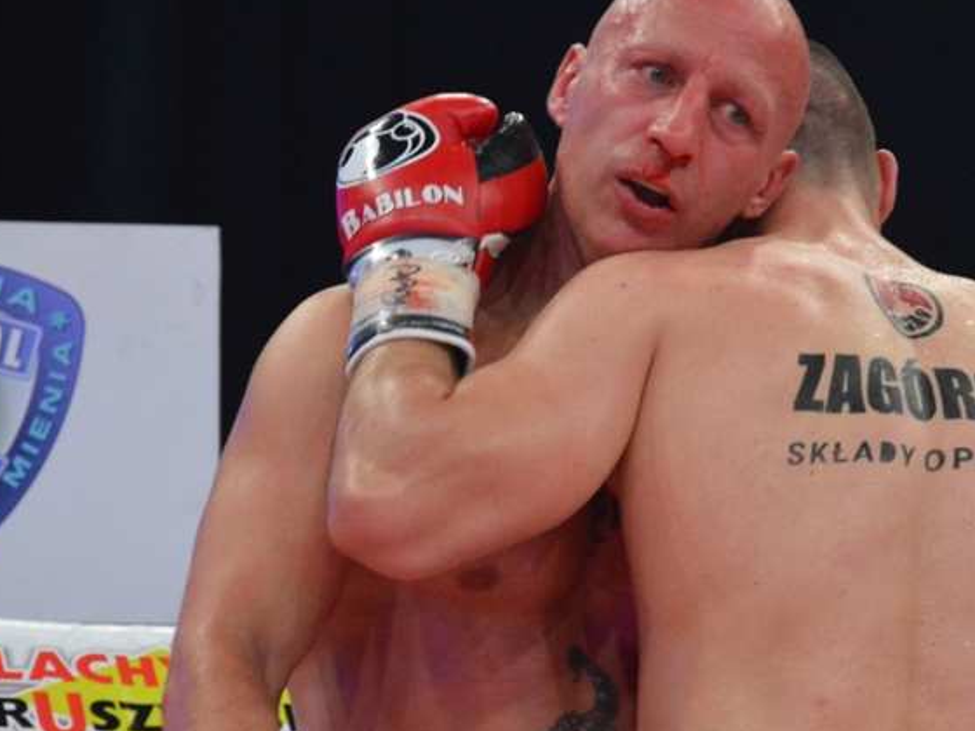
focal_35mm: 277
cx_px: 587
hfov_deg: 7.2
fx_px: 7799
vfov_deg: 5.4
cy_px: 328
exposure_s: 1/250
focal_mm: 105
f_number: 5.6
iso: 3200
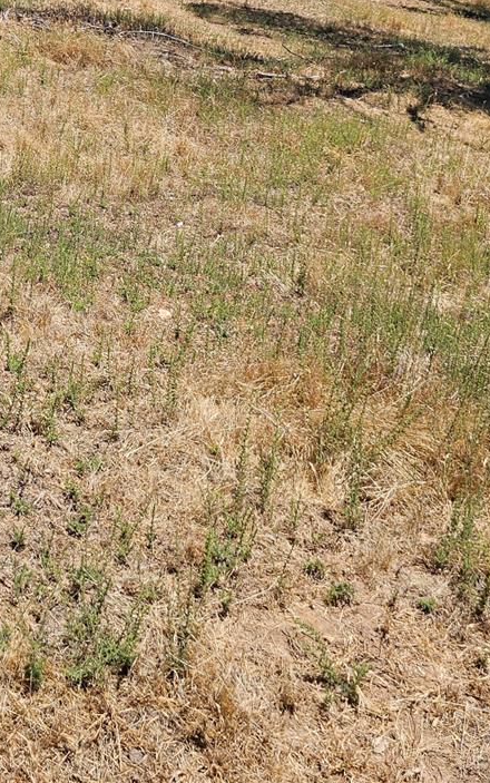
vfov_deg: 34.8
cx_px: -90
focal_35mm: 52
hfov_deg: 23.0
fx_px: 1110
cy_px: -21
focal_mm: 6.3
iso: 10
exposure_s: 1/634
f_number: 1.7
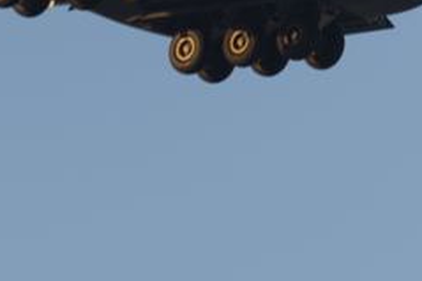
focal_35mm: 2172
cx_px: -57
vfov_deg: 0.6
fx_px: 25442
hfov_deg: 1.0
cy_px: -171
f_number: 6
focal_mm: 480
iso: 64
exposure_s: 1/160
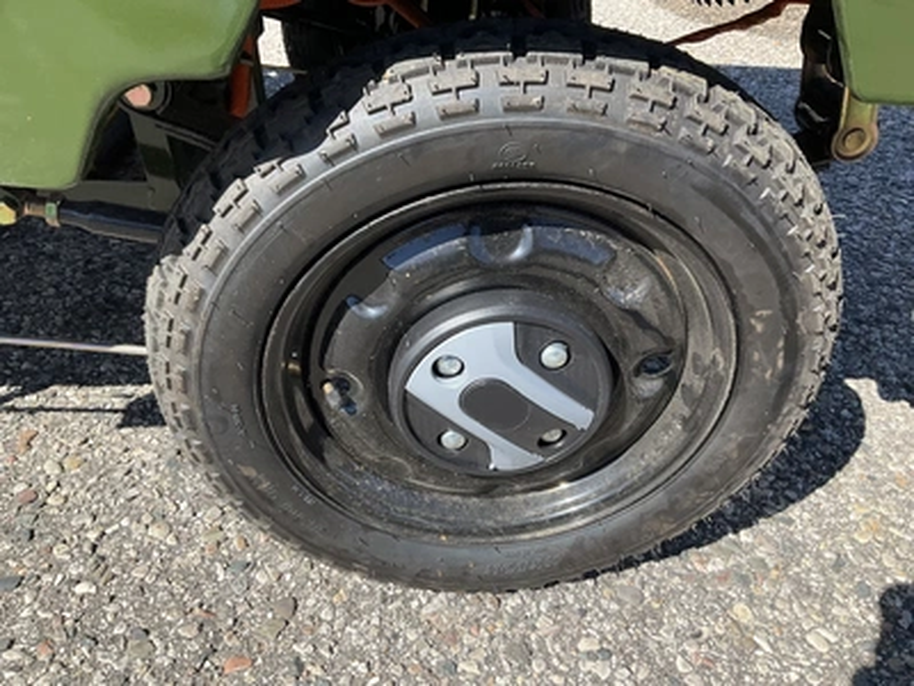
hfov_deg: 61.7
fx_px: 766
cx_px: 457
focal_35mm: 29
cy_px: 343
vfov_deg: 48.2
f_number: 1.8
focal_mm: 3
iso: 25
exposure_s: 1/997
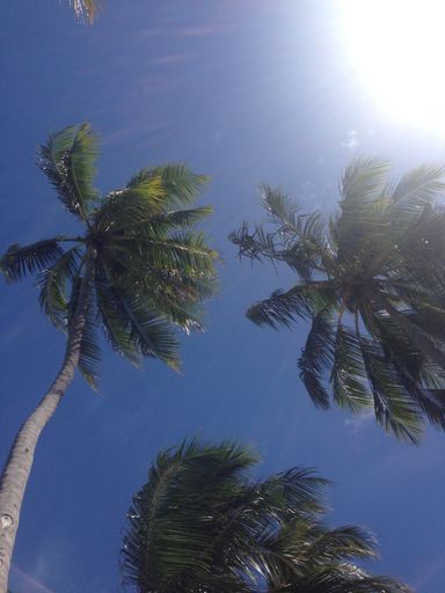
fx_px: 566
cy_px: 296
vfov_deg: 55.4
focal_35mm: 33
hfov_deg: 42.9
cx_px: 222
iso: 50
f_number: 2.4
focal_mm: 4.13
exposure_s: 1/2584
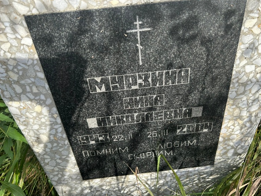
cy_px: 102
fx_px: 211
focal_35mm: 28
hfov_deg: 63.4
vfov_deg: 49.7
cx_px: 136
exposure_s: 1/1326
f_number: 1.5
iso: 50
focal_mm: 5.7
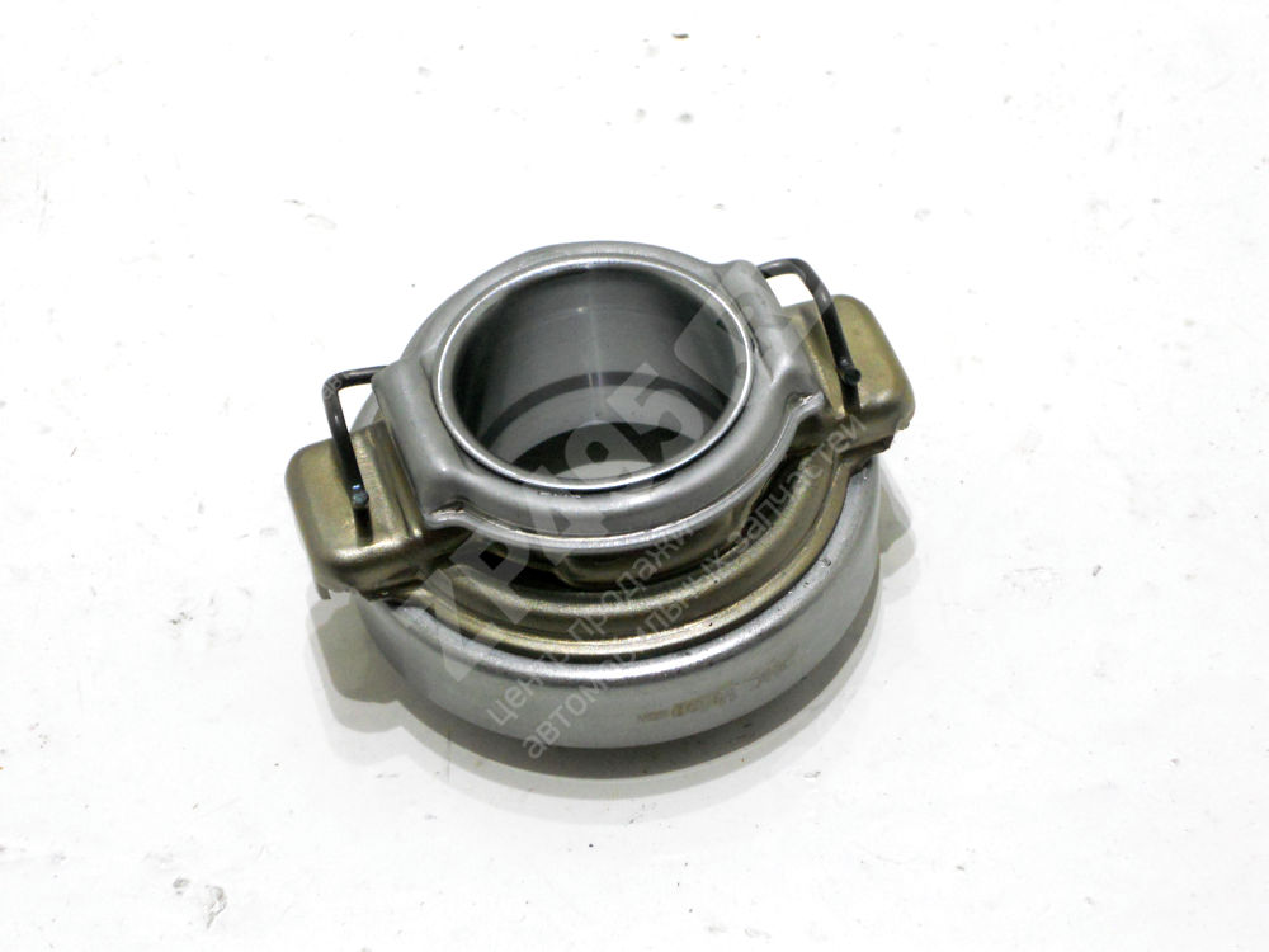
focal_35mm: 77
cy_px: 476
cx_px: 634
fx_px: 2823
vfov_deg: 19.1
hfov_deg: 25.3
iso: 400
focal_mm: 13.9
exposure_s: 1/30
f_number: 5.9
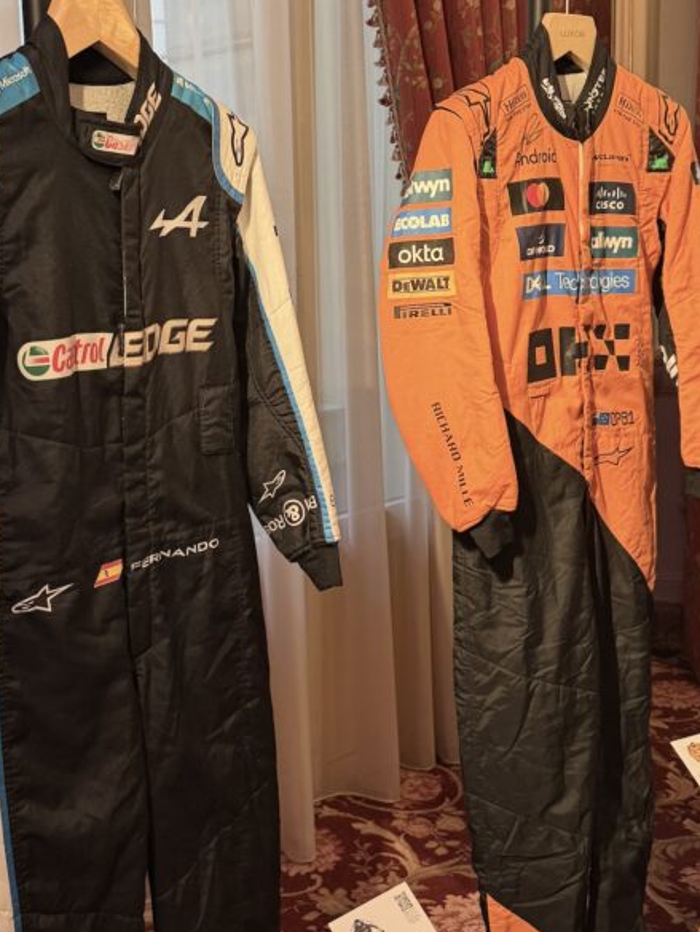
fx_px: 1132
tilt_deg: -7.9
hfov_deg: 34.1
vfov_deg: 44.4
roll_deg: +1.5
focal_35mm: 42
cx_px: 247
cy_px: 354
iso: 320
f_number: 1.78
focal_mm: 6.76
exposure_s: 1/50
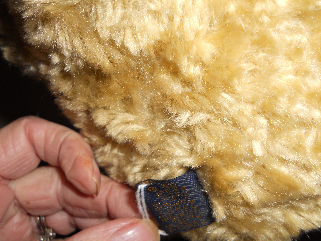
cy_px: 120
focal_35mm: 32
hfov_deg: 56.8
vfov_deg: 44.2
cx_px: 160
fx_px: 297
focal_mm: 5.8
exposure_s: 1/25
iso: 80
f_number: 8.8
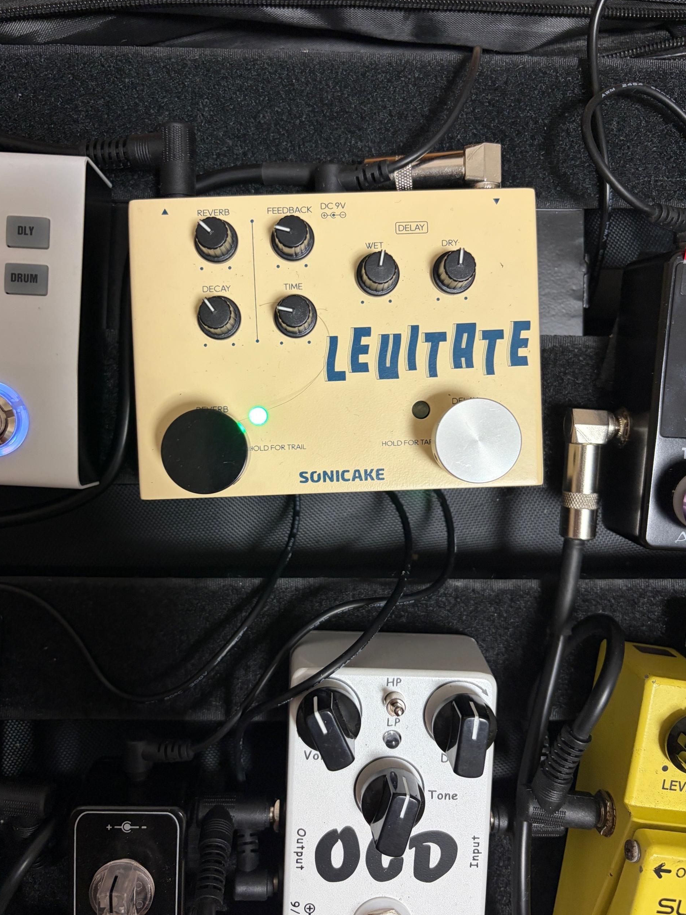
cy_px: 453
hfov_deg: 51.3
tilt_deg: -86.9
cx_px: 332
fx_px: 714
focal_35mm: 27
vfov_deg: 65.3
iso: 160
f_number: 1.6
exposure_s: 1/60
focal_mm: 5.96
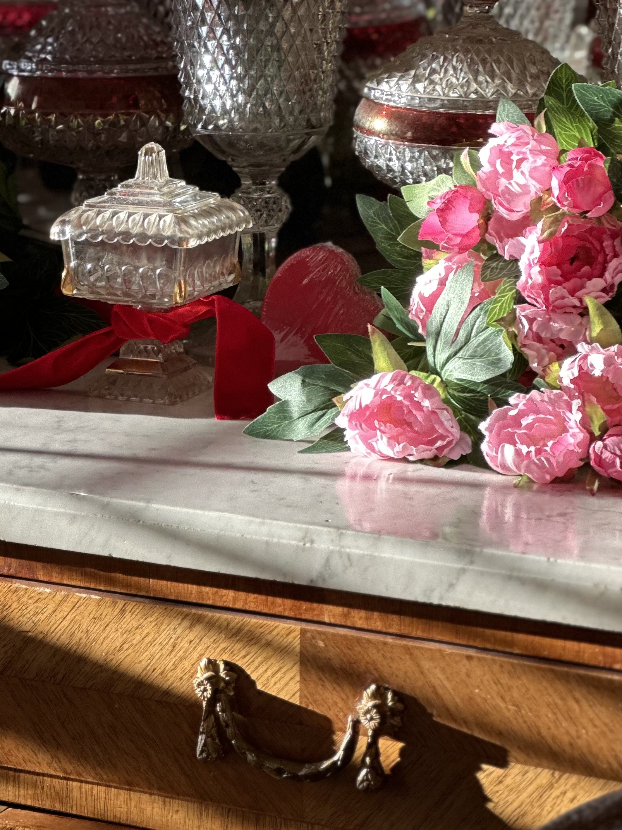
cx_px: 174
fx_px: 3474
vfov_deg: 13.5
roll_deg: +0.3
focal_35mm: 145
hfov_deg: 10.2
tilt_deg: -5.8
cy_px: 146
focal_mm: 9
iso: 80
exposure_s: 1/121
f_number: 2.8
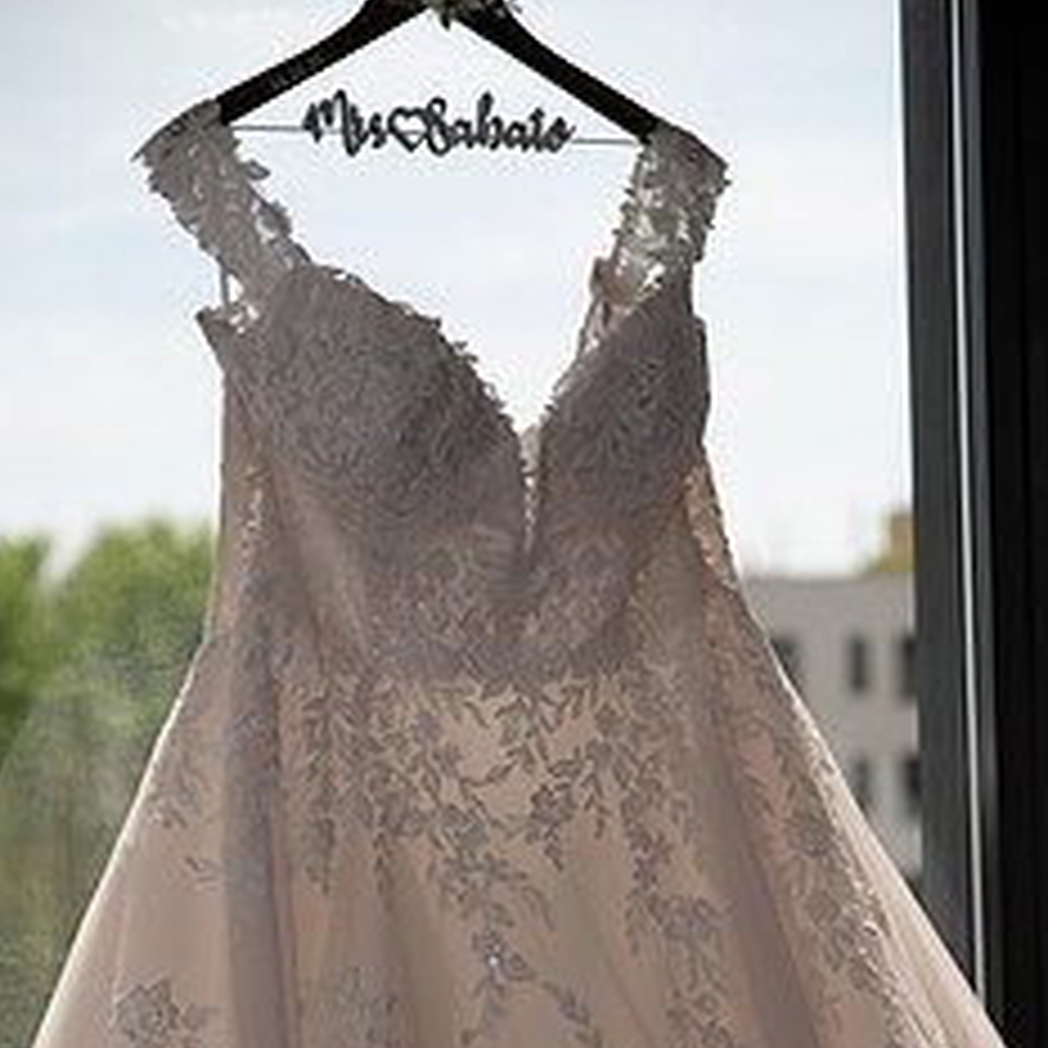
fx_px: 3939
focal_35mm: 115
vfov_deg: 15.0
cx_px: 582
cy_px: 936
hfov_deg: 15.2
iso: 400
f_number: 2.8
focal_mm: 70
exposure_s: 1/3200
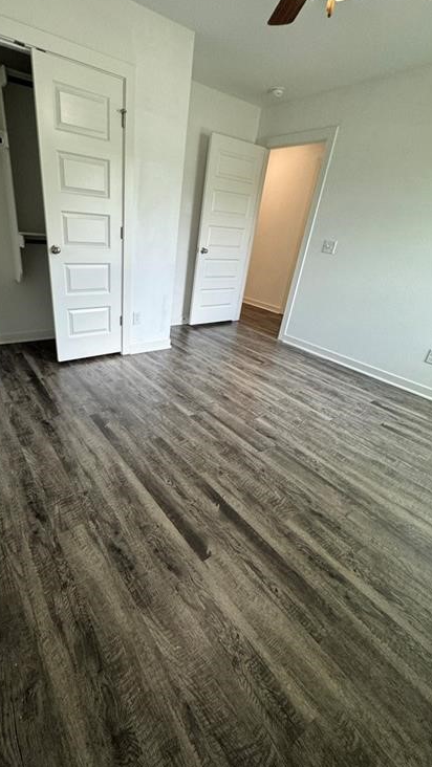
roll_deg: -2.6
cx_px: 170
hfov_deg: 66.4
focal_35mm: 16
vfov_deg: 99.4
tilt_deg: -27.6
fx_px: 326
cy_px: 387
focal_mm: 2.22
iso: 160
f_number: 2.2
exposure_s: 1/120
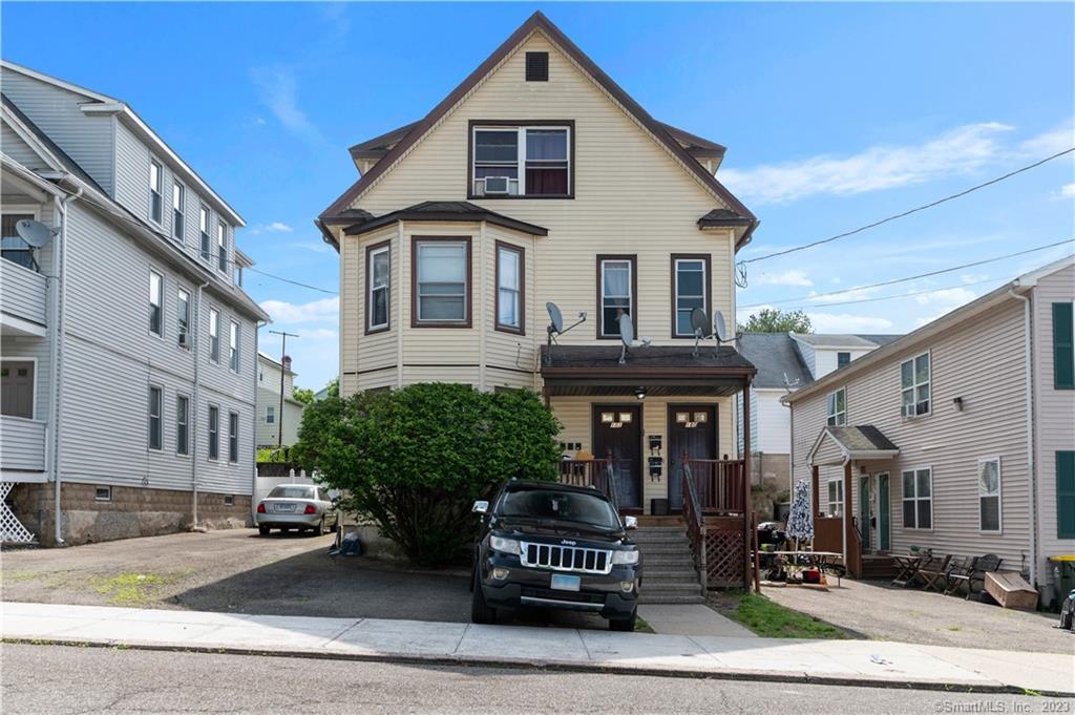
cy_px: 358
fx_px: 895
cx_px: 538
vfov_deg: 43.5
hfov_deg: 62.0
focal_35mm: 30
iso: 1000
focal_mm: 30
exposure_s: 1/1600
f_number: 7.1
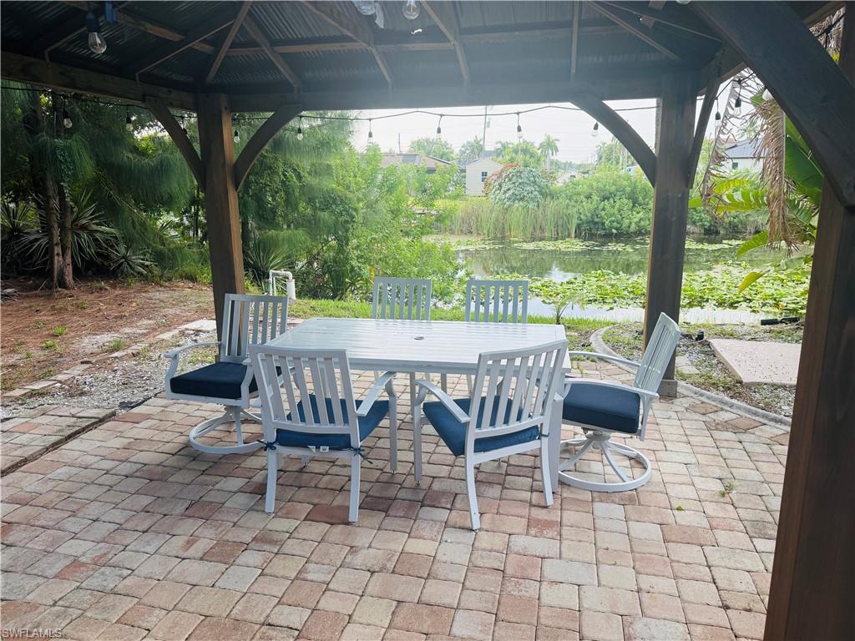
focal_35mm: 24
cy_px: 320
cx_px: 428
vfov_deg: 56.8
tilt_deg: -13.9
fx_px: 593
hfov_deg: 71.6
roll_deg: +0.2
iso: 100
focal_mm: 6.76
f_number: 1.78
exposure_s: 1/435
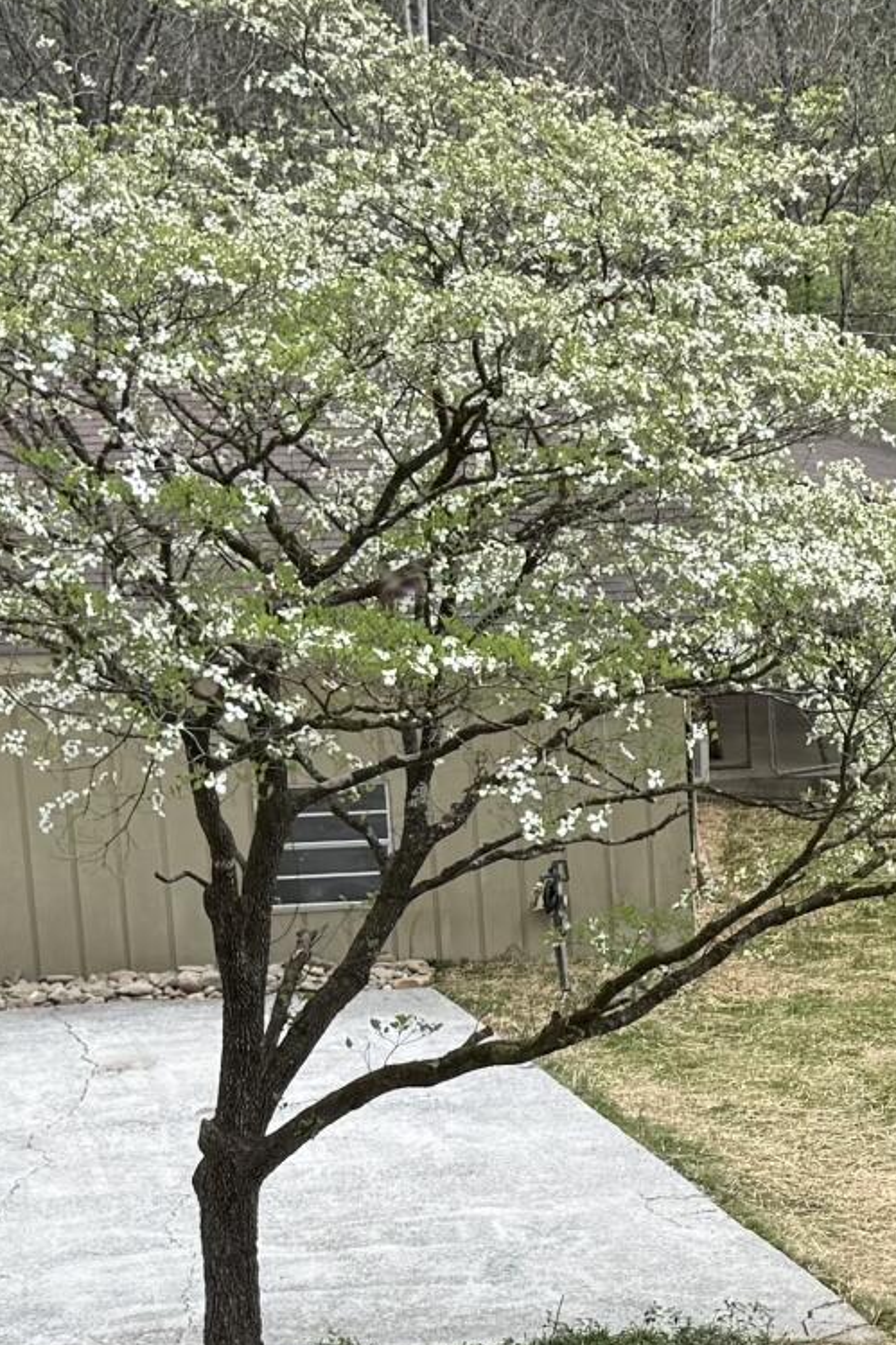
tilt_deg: -12.6
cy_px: 916
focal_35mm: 100
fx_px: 3735
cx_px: 1164
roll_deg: +1.1
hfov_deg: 13.2
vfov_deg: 20.3
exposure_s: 1/1174
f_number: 1.78
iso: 80
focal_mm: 6.76
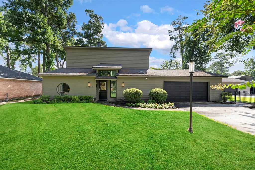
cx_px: 128
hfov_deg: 104.2
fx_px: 99
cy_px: 85
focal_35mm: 14
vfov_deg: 81.3
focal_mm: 14
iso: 100
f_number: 8
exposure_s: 1/40
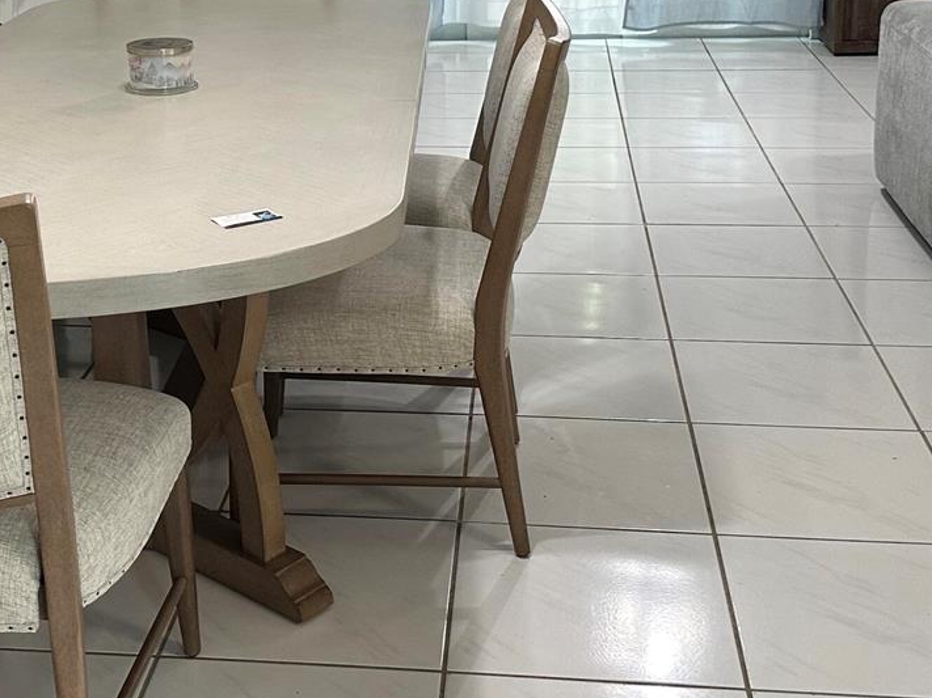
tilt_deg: -15.0
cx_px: 345
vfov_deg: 26.5
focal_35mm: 54
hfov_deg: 35.3
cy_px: 131
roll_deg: +2.4
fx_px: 1454
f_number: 1.78
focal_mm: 6.86
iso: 200
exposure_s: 1/120
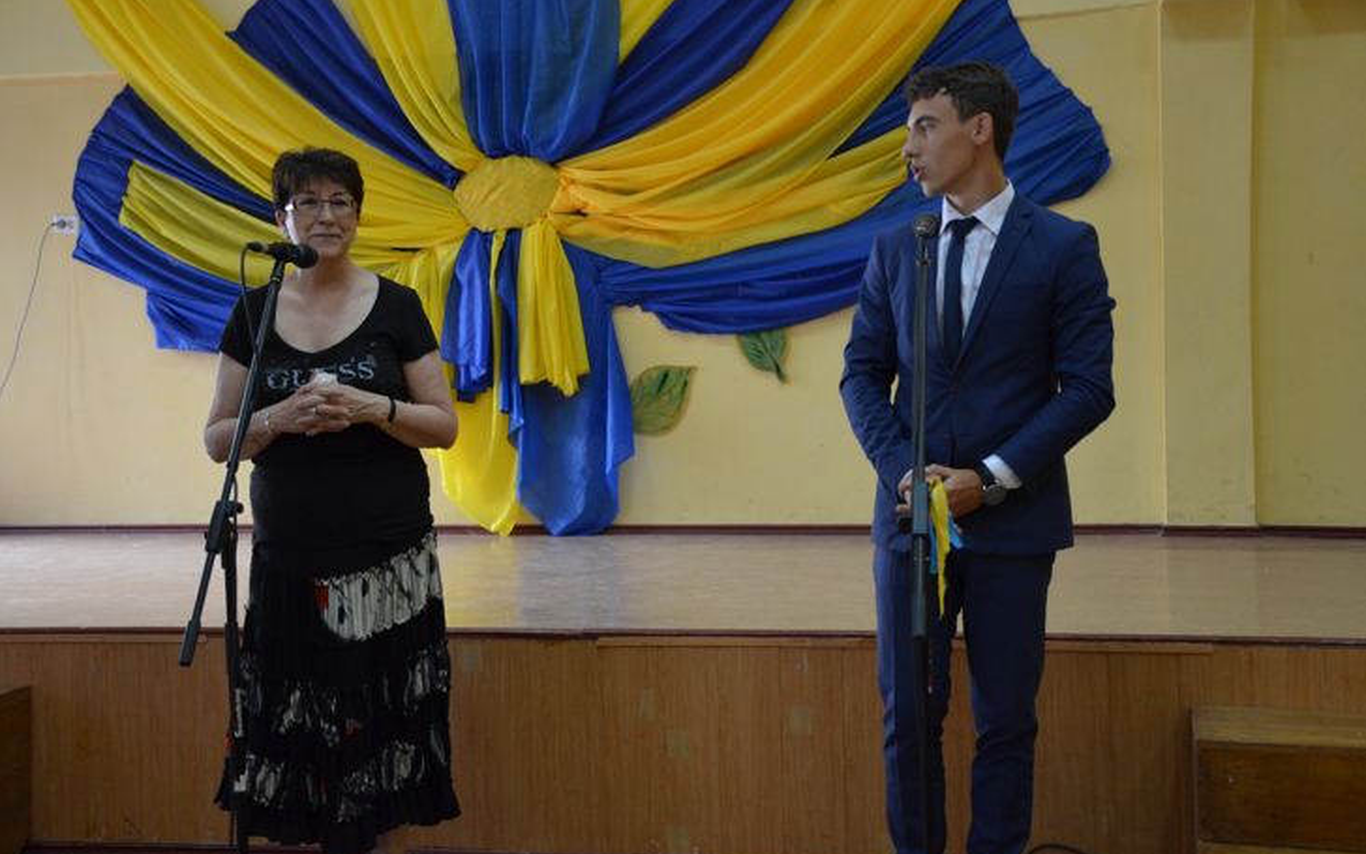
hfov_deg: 41.1
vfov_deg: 26.3
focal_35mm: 49
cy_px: 420
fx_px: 1824
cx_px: 683
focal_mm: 32
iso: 1600
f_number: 4
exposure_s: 1/80
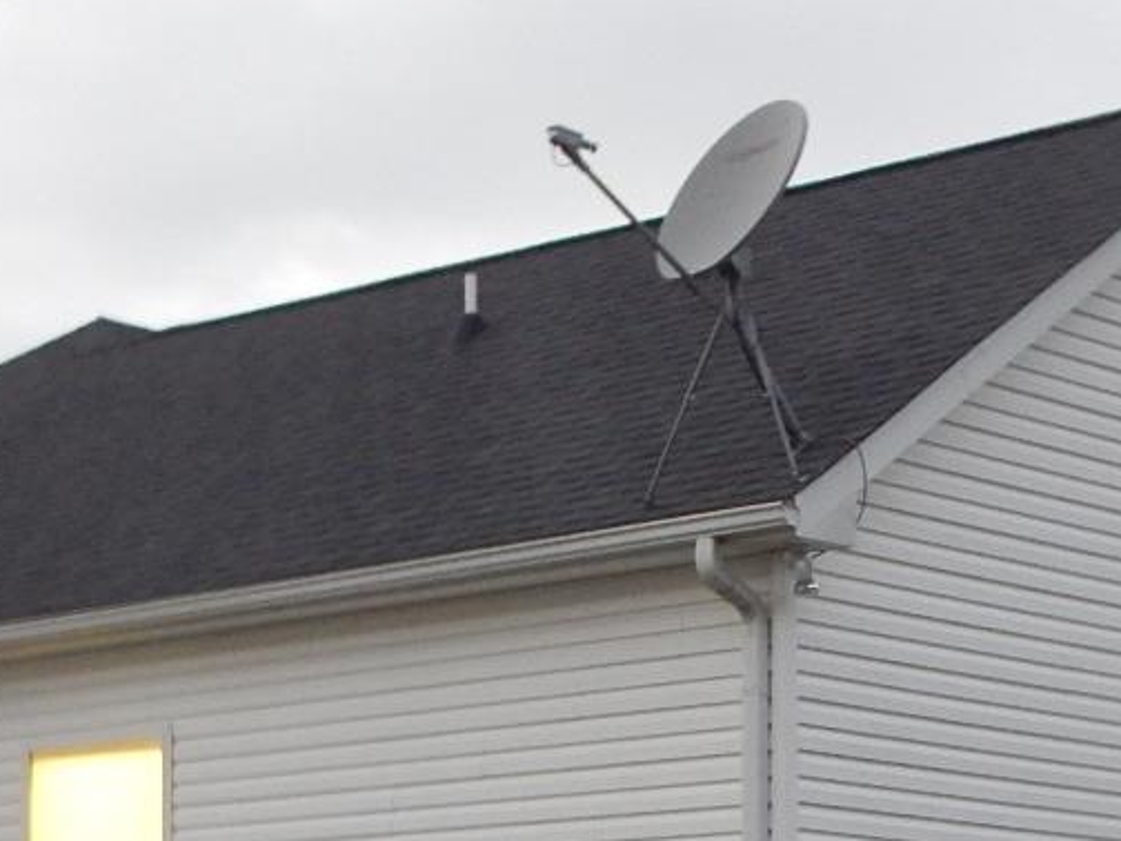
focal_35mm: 108
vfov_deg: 13.3
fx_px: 3497
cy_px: 1061
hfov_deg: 18.2
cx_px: 589
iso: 400
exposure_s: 1/10
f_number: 3.3
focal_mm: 6.1
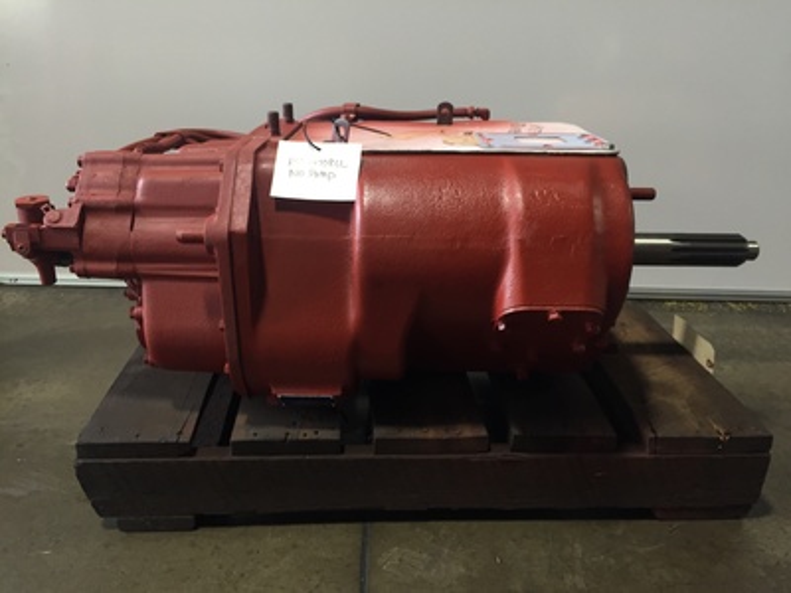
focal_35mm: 29
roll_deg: -2.0
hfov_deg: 61.7
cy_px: 296
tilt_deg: -20.5
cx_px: 396
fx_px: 663
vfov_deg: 48.2
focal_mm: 4.15
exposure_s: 1/30
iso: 80
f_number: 2.2
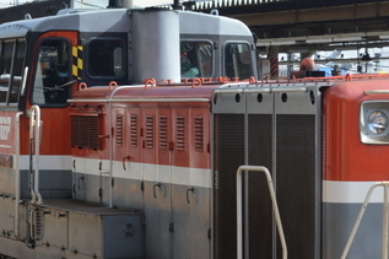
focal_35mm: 174
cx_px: 349
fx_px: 1879
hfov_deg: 11.7
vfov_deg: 7.9
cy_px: 217
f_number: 6.3
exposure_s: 1/160
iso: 100
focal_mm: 46
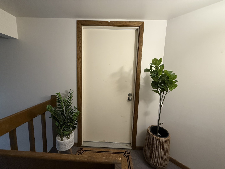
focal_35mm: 14
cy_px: 84
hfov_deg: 102.1
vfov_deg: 85.7
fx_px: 91
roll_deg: -2.2
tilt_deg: -6.5
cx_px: 112
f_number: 2.2
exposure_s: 1/60
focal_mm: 2.22
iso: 250
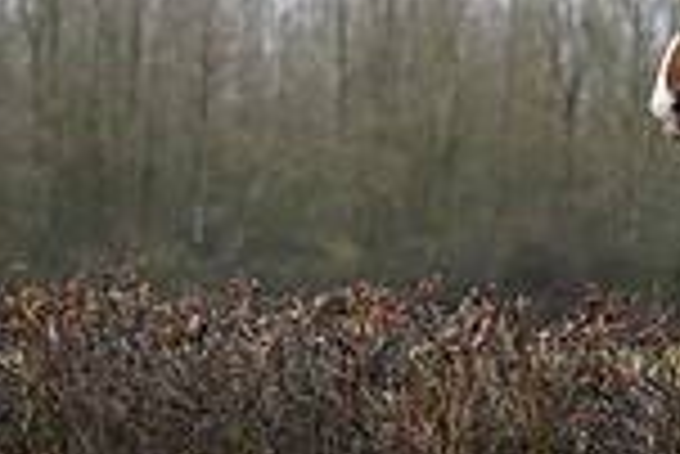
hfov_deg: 5.3
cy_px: 211
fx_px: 7241
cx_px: 1225
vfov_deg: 3.6
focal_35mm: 383
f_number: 4
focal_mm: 100
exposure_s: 1/1250
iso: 2500
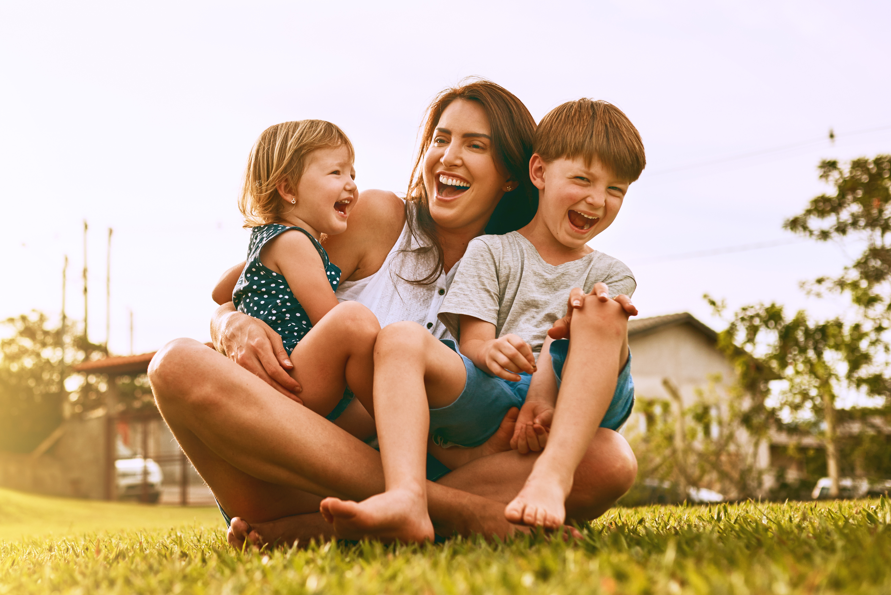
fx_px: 1411
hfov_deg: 34.7
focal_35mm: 57
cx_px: 304
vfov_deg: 23.8
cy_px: 284
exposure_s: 1/2500
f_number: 2.5
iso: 200
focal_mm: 35
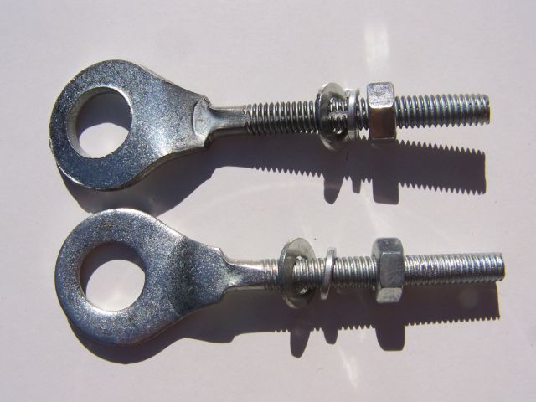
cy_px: 201
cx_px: 268
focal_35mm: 38
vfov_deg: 37.7
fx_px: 588
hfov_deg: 49.0
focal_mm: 6.3
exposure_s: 1/1500
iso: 80
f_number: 5.6
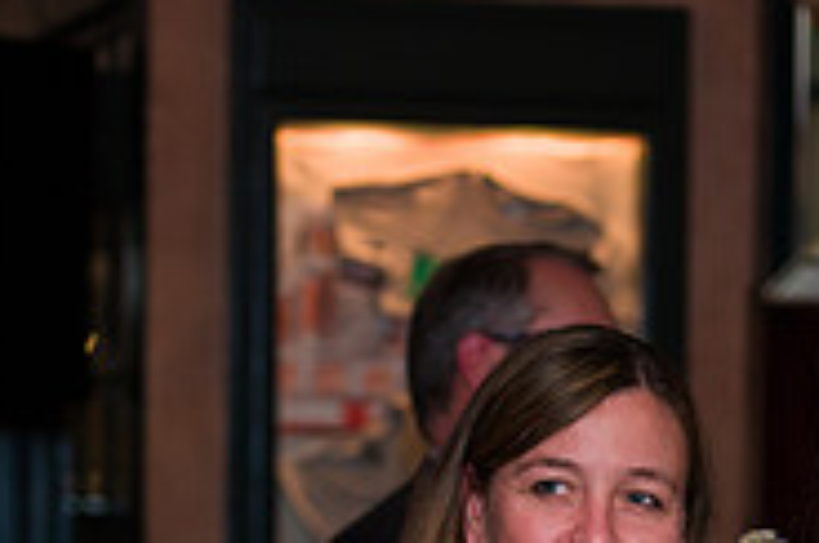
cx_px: 628
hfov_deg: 9.3
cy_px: 806
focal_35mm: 221
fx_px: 5019
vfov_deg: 6.1
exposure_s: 1/125
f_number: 3.2
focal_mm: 70
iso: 1600
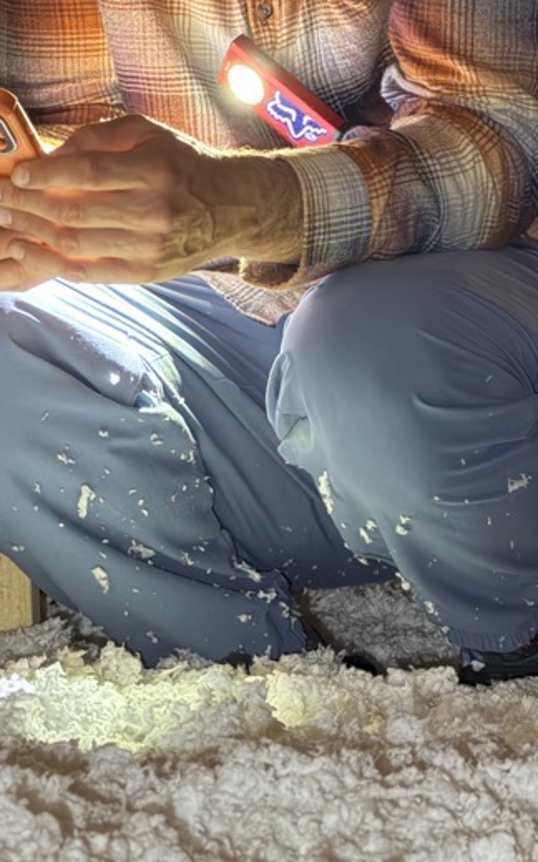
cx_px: 257
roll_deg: +2.2
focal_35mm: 206
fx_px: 4837
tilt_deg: +1.9
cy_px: 242
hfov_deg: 6.4
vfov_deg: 10.2
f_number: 2.8
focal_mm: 16.89
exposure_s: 1/20
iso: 640
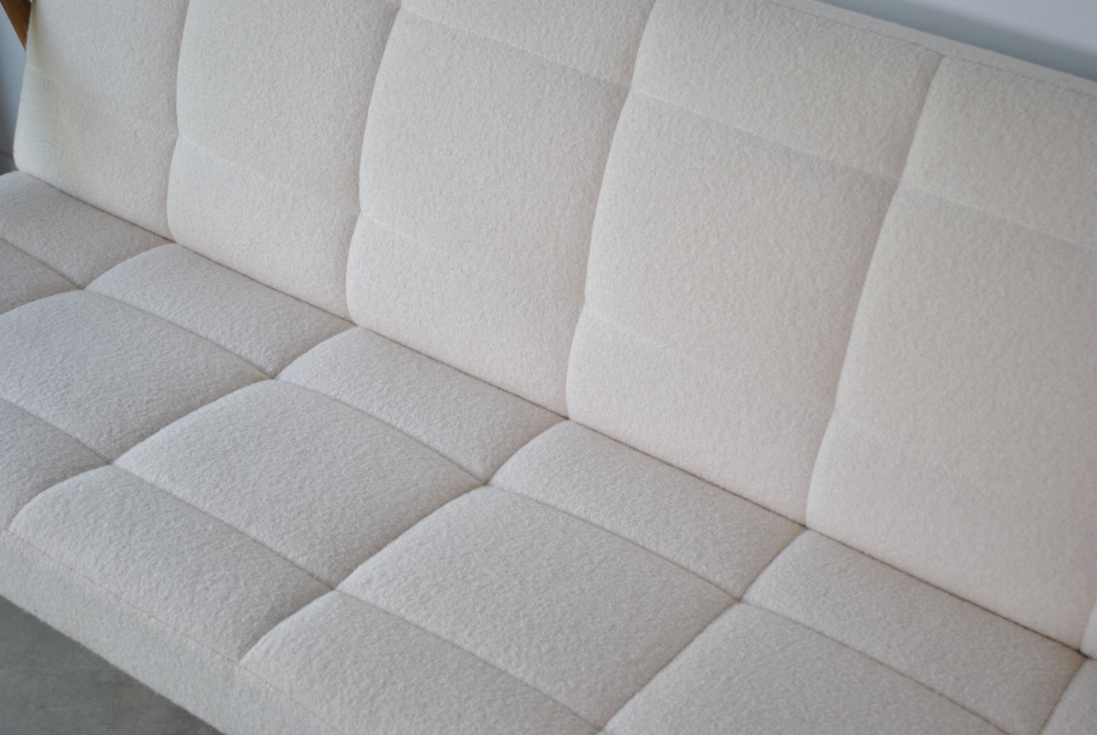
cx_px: 548
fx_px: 1647
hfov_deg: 36.8
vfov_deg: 25.1
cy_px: 368
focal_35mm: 54
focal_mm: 36
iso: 200
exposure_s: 1/100
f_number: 5
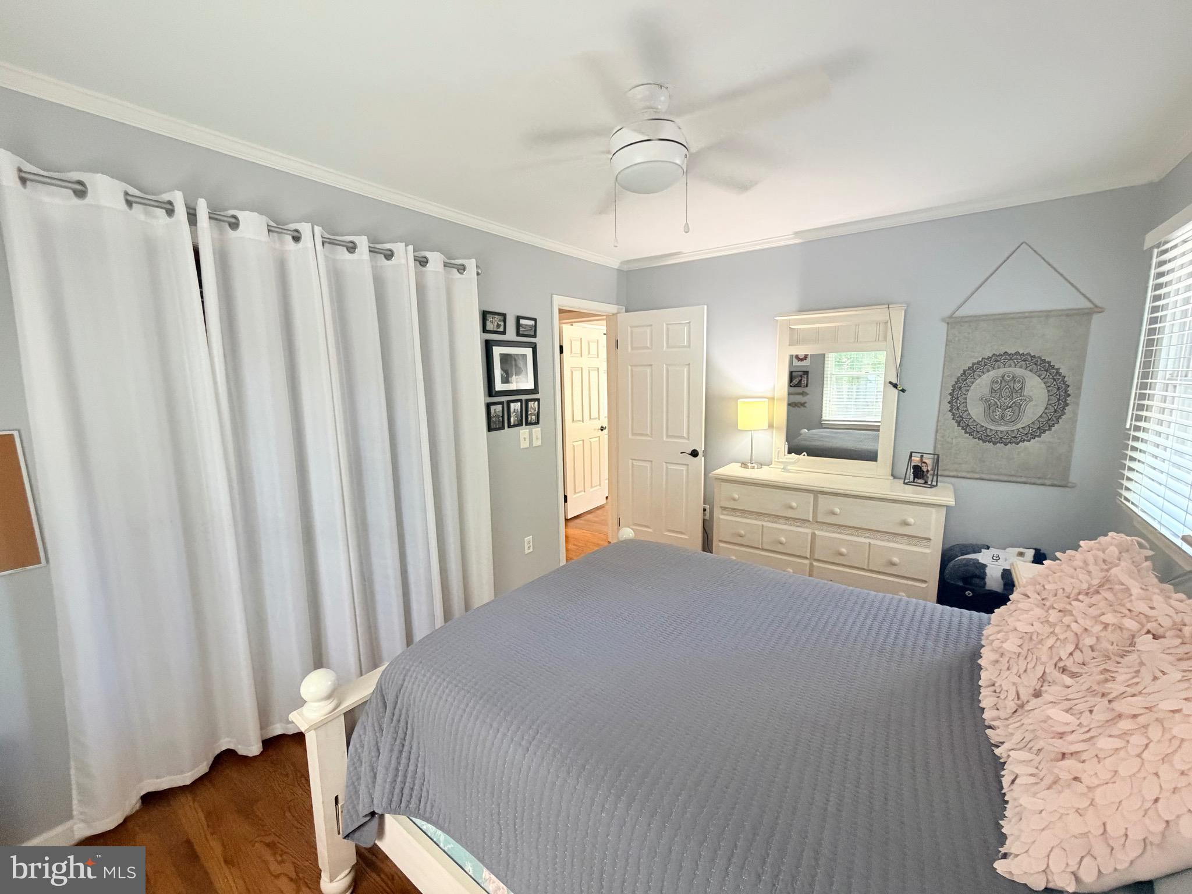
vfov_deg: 85.7
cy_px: 447
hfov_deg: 102.1
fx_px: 482
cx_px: 596
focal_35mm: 14
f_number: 2.2
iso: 500
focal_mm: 2.22
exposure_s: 1/60
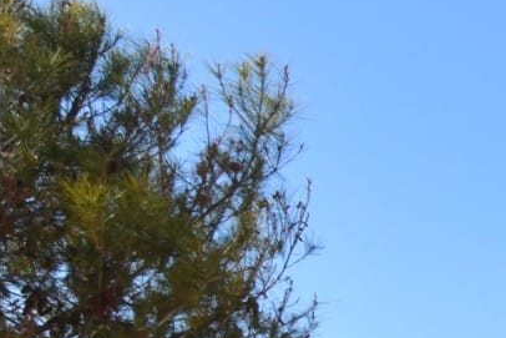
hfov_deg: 13.2
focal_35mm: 133
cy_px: 721
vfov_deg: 9.5
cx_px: 1019
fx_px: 1870
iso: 100
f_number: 13
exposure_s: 1/200
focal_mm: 20
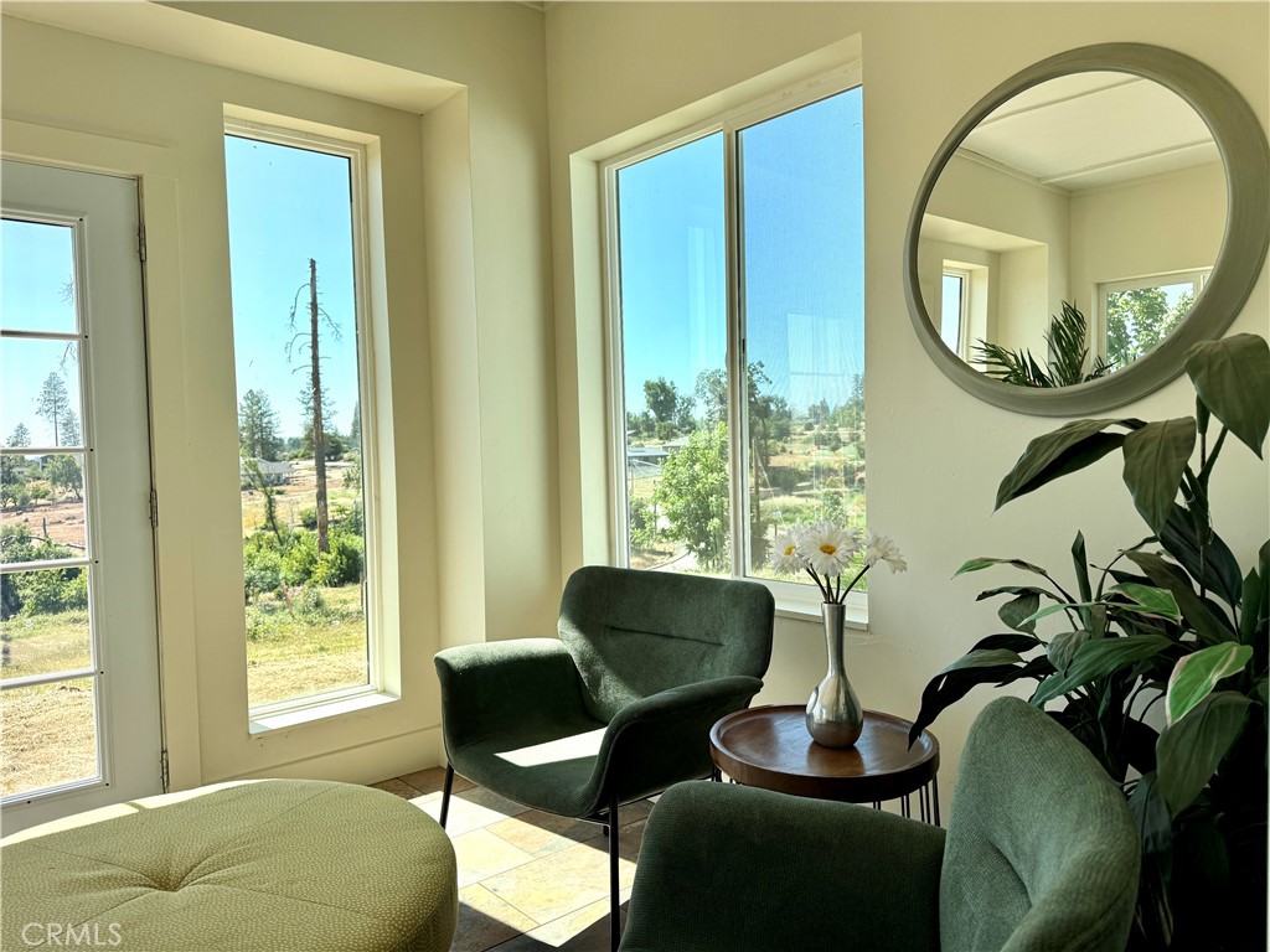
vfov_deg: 56.8
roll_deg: +1.8
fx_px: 881
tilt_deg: -2.6
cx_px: 635
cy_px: 476
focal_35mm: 24
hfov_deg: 71.6
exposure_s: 1/1488
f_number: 1.78
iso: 80
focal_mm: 6.76
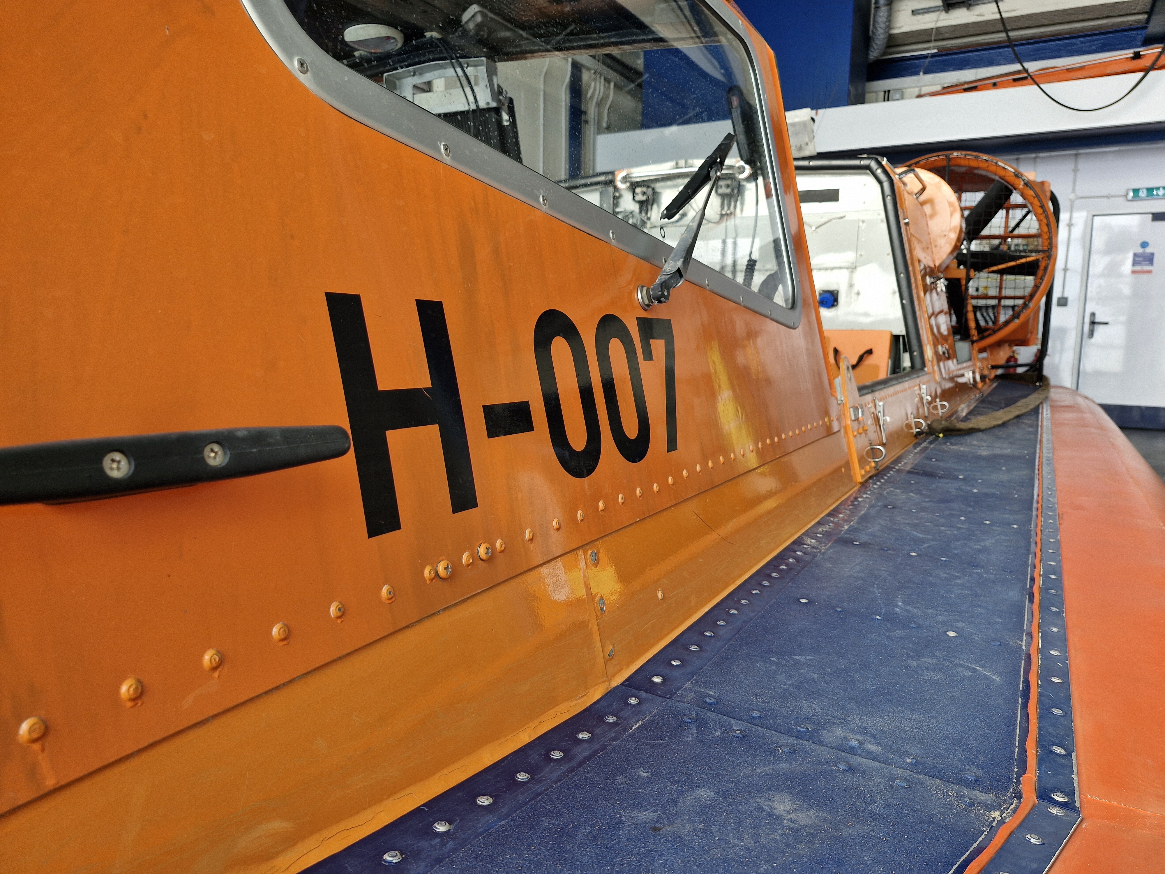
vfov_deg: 58.9
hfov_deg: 73.9
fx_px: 774
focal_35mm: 23
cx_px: 582
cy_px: 437
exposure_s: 1/100
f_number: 1.8
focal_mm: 5.54
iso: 50
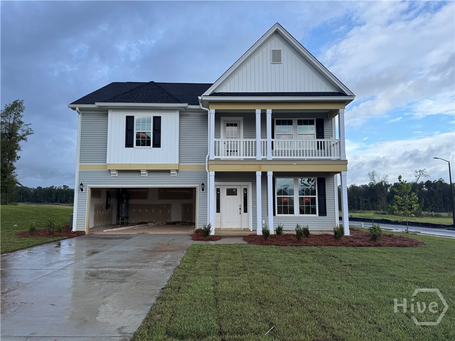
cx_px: 228
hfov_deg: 71.6
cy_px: 170
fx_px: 315
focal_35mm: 24
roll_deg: +0.0
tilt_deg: +6.0
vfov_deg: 56.8
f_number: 1.78
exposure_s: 1/1818
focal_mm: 6.76
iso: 80
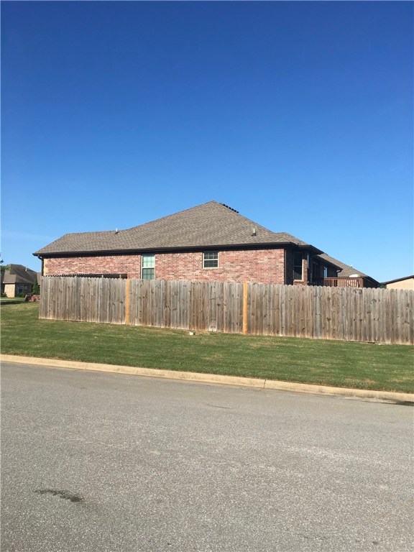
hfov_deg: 48.2
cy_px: 276
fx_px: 462
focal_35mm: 29
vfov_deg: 61.7
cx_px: 207
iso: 25
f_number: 2.2
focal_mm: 4.15
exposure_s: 1/1832
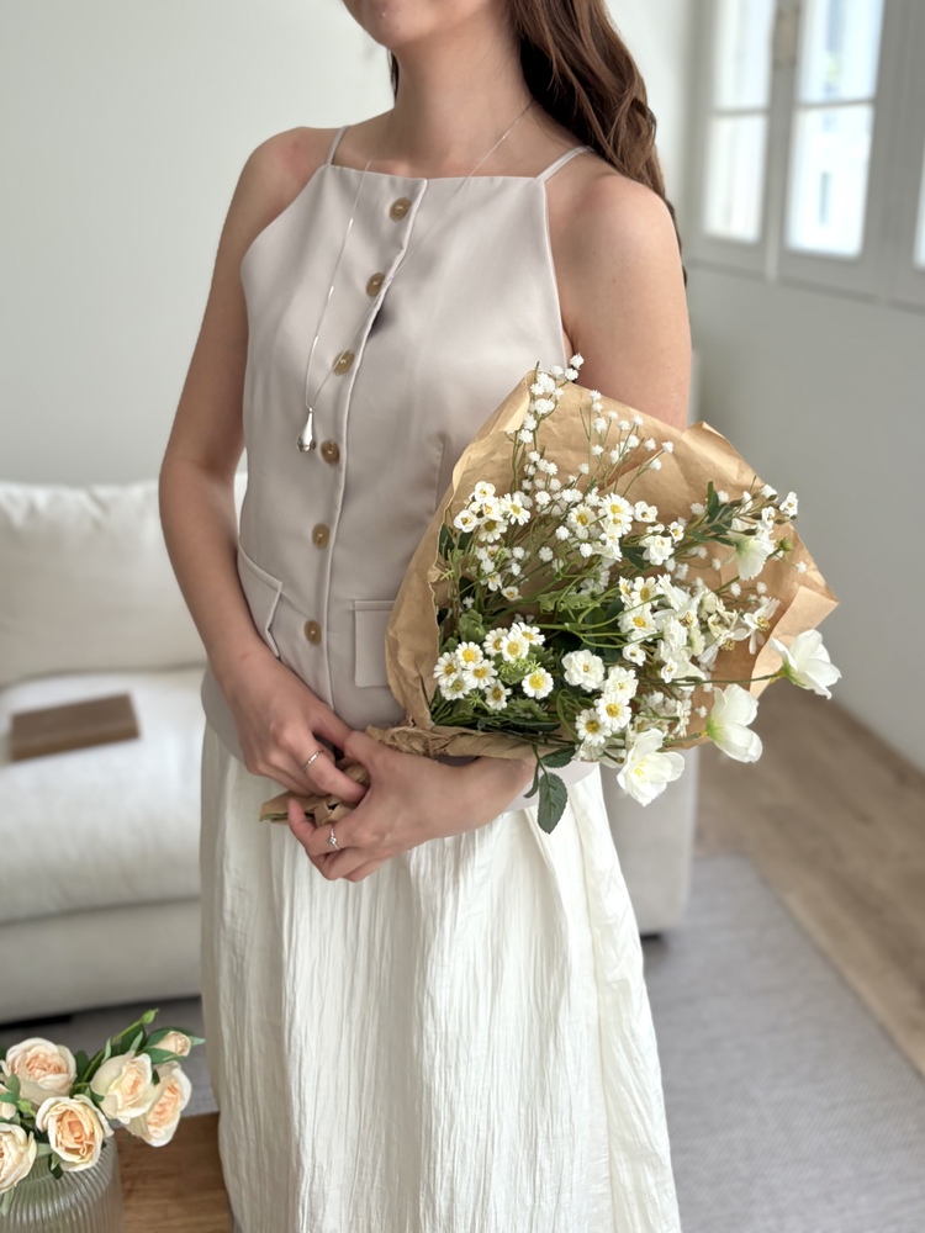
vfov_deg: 67.3
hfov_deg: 53.1
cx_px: 462
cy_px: 616
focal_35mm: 26
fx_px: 926
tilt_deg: -14.8
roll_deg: -0.1
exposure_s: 1/156
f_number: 1.6
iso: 100
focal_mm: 5.96
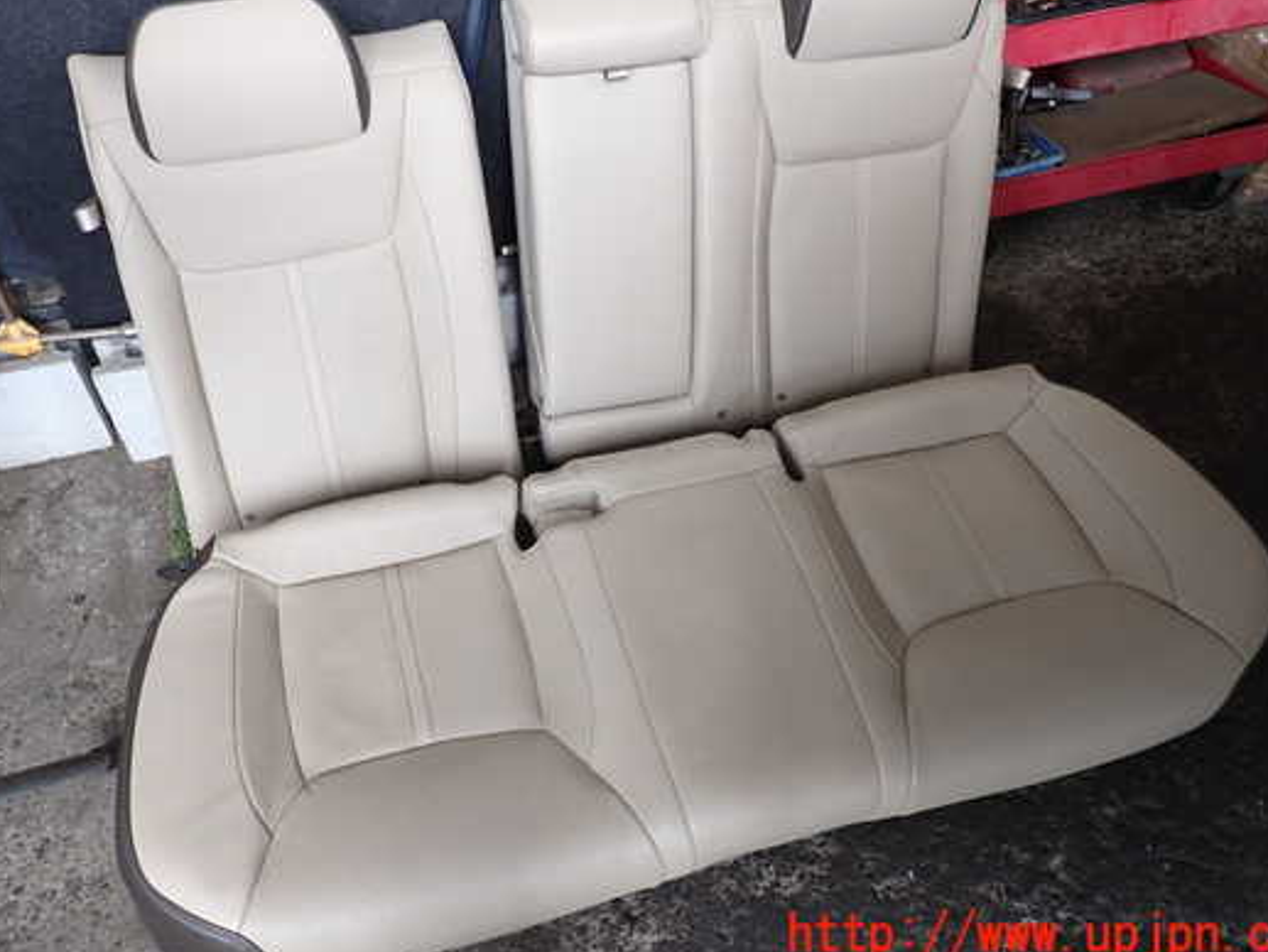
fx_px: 1063
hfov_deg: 61.6
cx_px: 606
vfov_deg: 48.1
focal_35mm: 29
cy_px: 415
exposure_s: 1/80
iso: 100
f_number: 2.8
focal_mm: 4.5
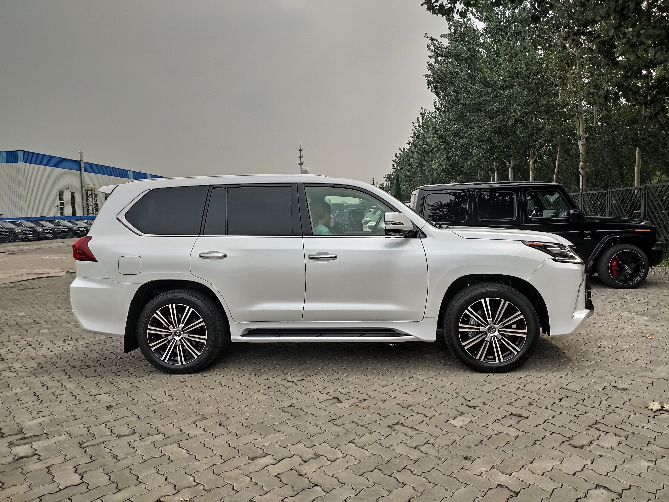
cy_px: 251
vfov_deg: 54.9
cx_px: 334
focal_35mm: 25
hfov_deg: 69.4
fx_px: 483
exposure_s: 1/882
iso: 113
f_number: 1.79
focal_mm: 4.74
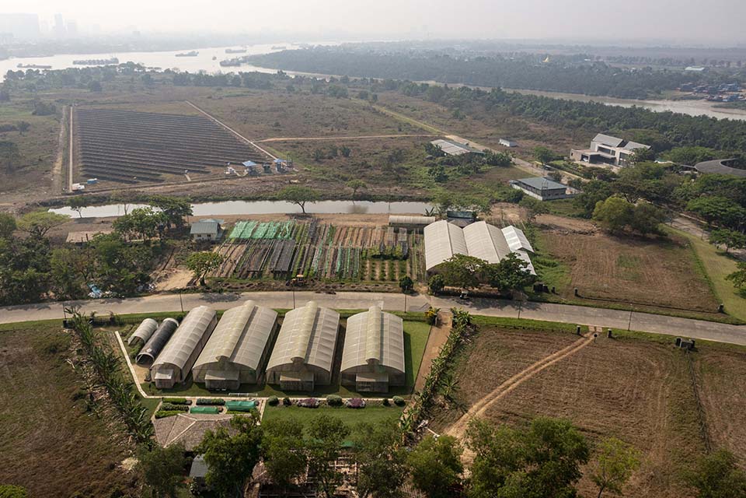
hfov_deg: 65.5
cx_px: 373
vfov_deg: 46.4
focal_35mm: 28
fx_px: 580
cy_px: 249
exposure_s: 1/800
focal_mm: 10.26
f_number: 6.3
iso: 100
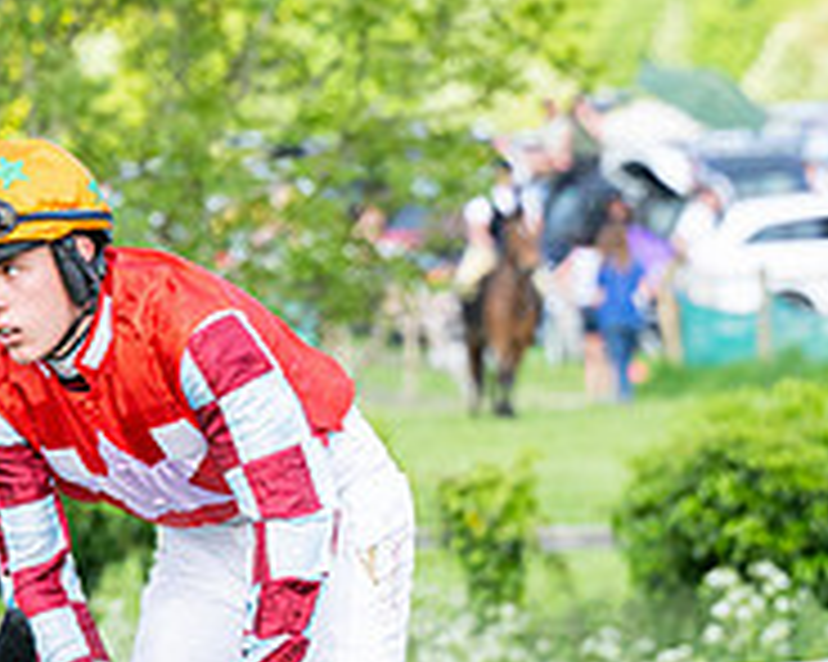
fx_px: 14181
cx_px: 32
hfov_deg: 3.3
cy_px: 802
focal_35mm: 579
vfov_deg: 2.7
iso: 400
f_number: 4
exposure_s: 1/1250
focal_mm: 125
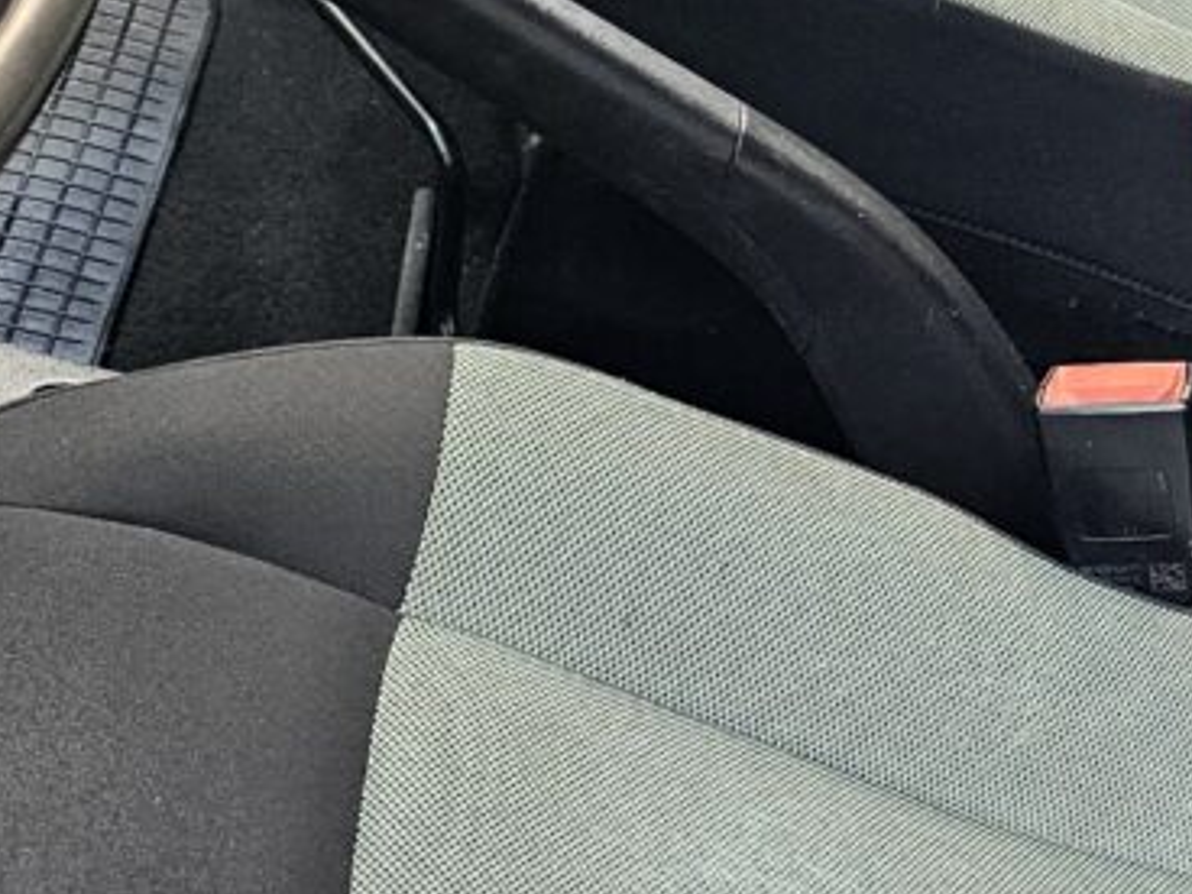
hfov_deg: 17.5
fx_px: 3443
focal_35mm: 100
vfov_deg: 14.7
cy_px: 256
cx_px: 1843
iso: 160
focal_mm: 6.3
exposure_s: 1/100
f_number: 1.7
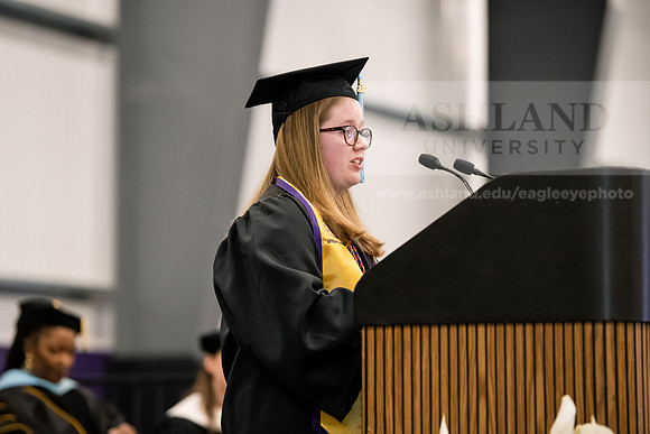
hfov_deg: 12.8
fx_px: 2889
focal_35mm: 160
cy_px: 217
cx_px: 325
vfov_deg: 8.6
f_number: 3.5
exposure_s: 1/200
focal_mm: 160
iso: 3200
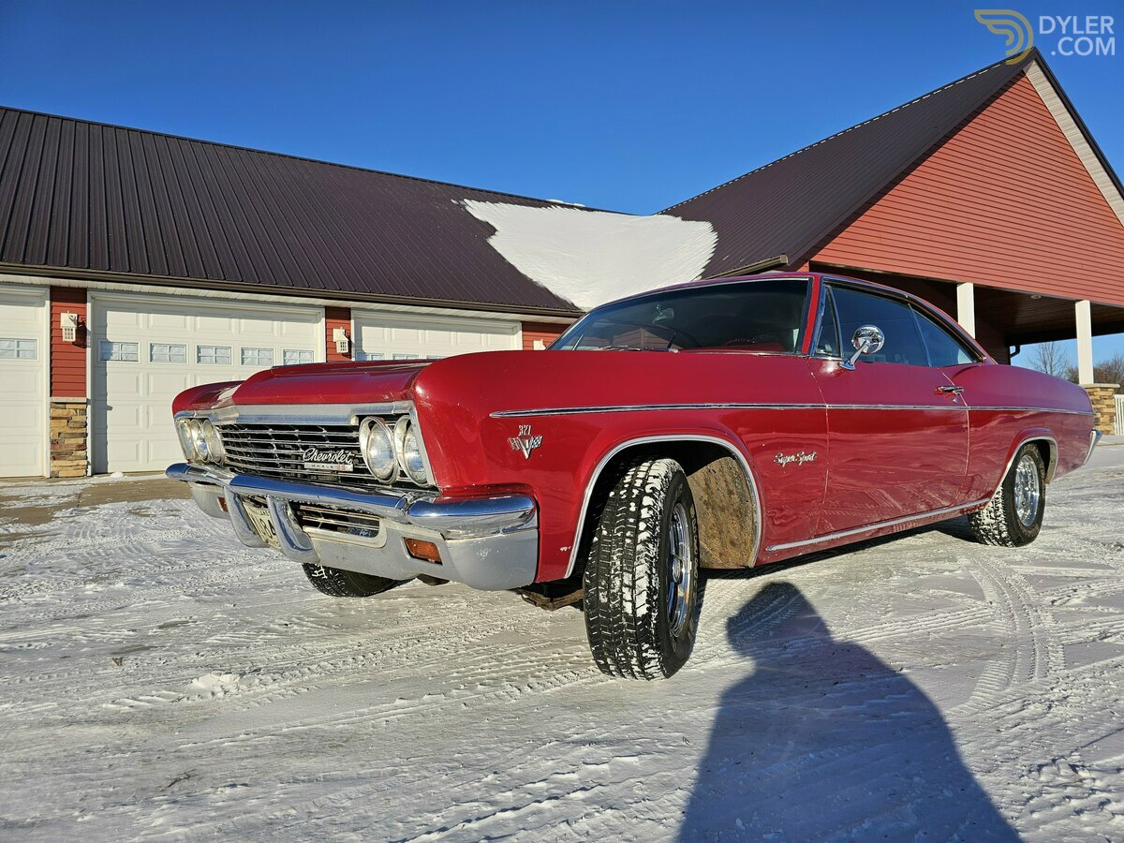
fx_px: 747
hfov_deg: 73.9
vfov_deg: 58.9
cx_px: 562
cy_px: 422
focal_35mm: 23
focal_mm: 6.3
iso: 10
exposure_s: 1/1258
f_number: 1.7
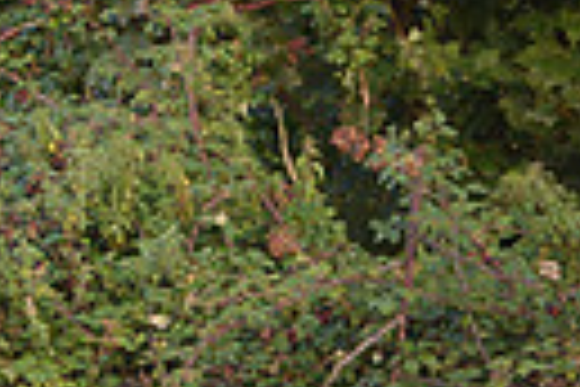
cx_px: -643
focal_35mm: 540
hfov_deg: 3.8
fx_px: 8699
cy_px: 0
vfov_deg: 2.5
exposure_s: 1/500
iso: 2500
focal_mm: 120
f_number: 2.8
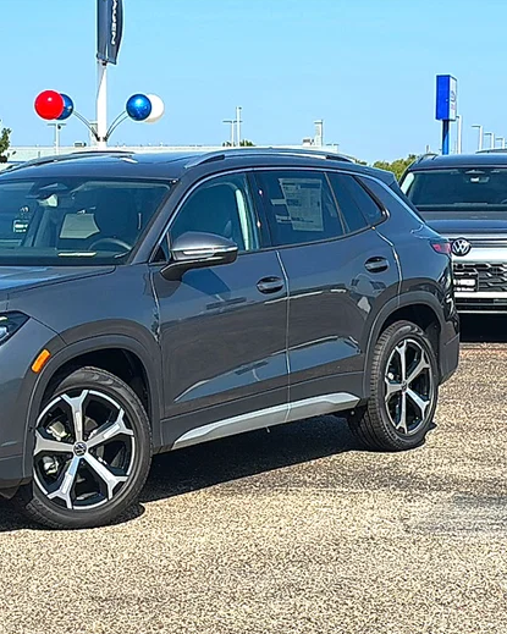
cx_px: 84
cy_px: 318
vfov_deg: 23.0
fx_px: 1557
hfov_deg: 18.3
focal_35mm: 83
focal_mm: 6.86
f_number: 1.78
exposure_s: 1/4219
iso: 80
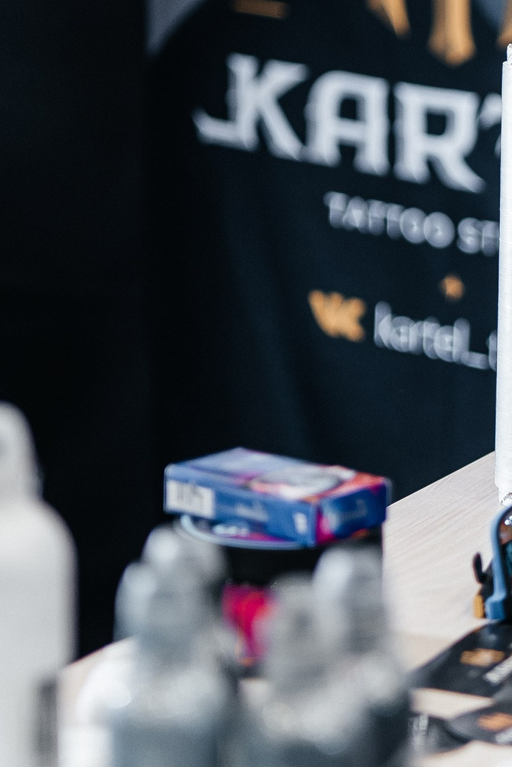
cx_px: 513
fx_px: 2922
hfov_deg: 9.9
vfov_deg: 14.8
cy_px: 67
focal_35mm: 137
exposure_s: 1/100
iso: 640
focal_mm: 45
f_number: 1.8
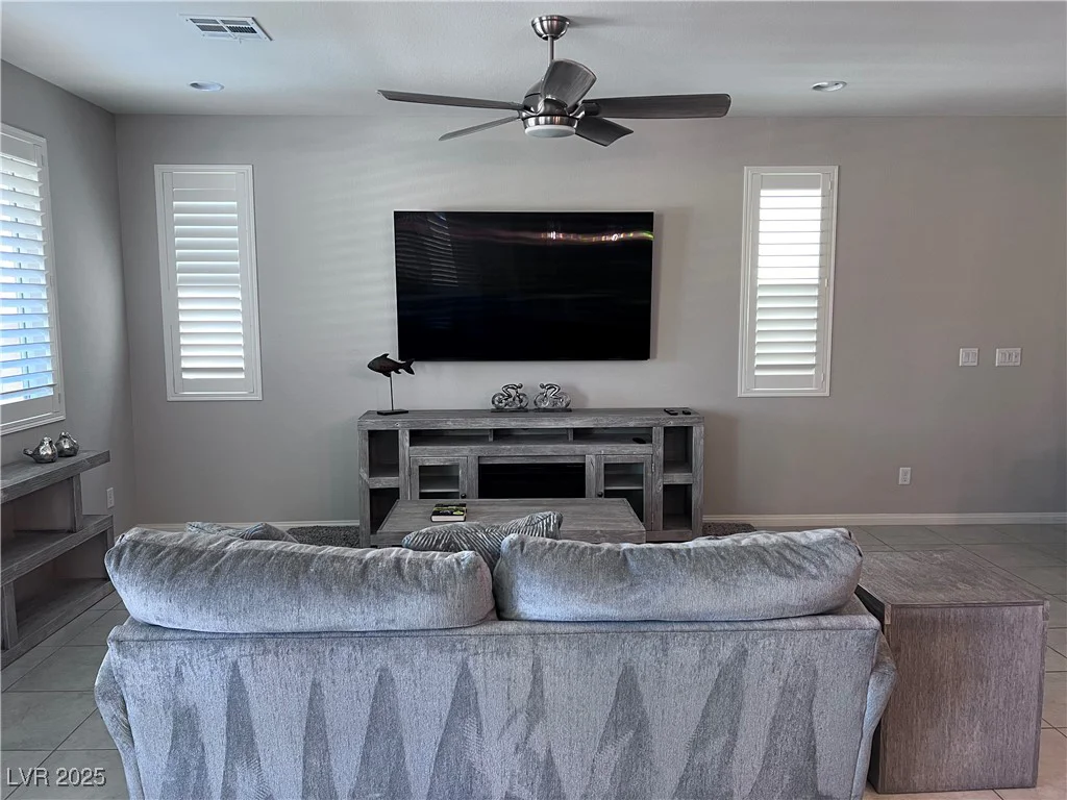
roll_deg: +0.3
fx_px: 801
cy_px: 400
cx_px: 534
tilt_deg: -6.5
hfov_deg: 67.3
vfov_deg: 53.1
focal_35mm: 26
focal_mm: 5.7
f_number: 1.5
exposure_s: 1/60
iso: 125
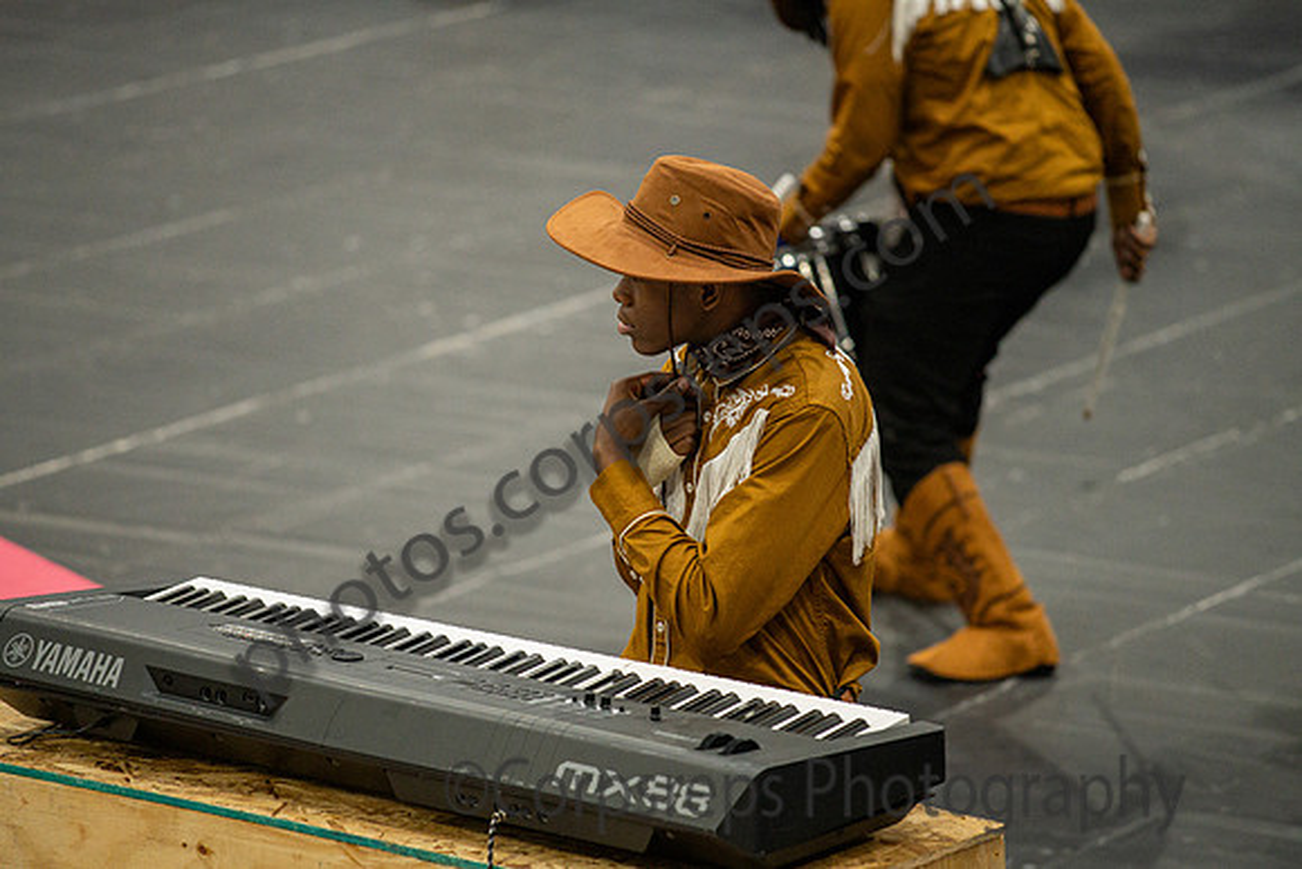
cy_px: 434
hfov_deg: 10.3
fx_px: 7235
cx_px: 651
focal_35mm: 200
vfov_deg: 6.9
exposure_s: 1/500
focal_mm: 200
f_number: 4
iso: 4500
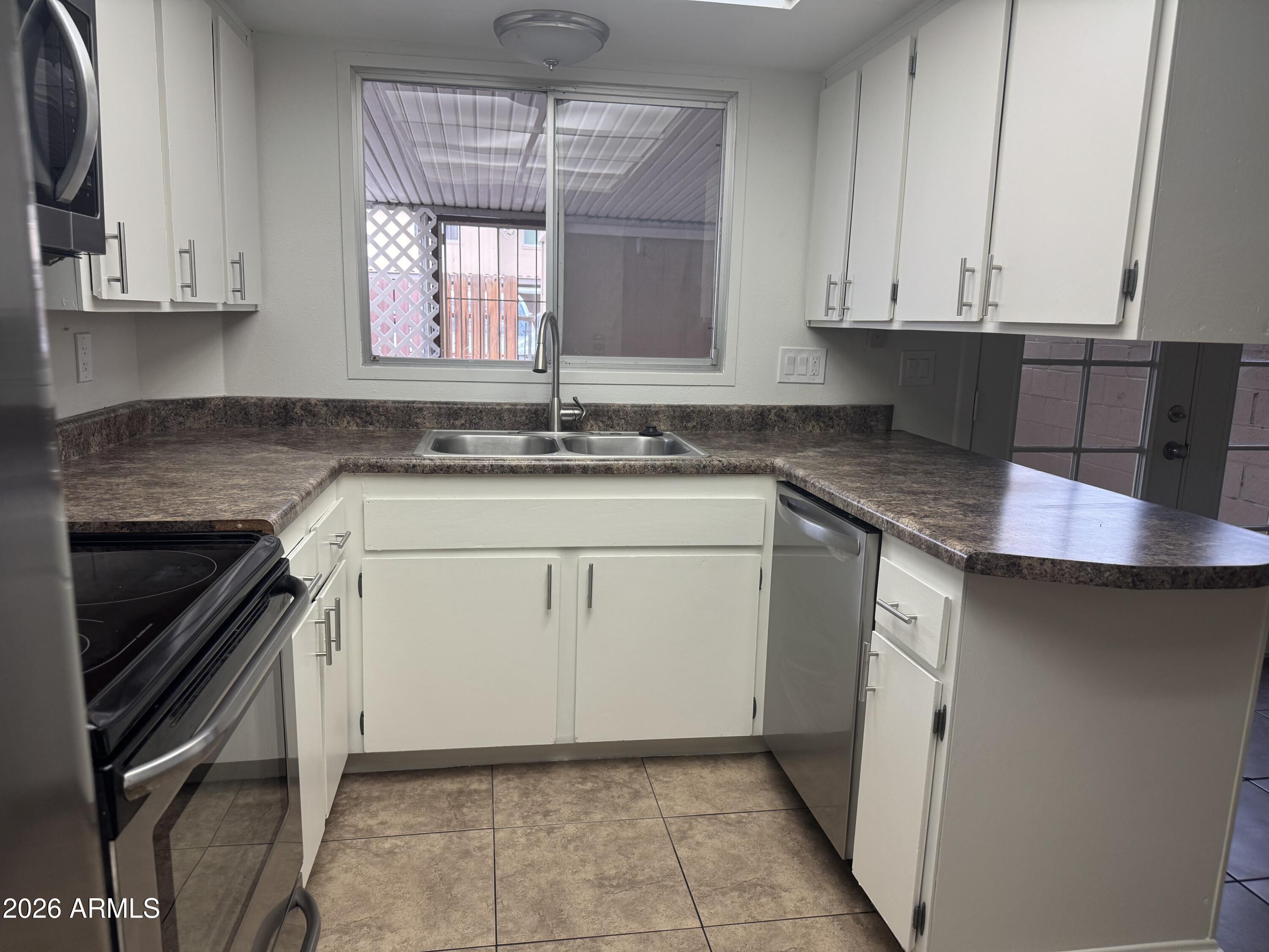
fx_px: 880
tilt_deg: -11.0
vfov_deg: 56.8
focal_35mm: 24
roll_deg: -1.6
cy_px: 476
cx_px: 634
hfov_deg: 71.6
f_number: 1.78
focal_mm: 6.76
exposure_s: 1/120
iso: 160
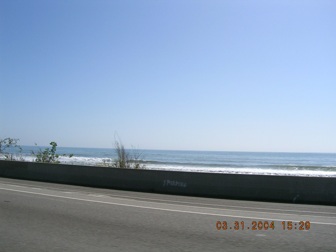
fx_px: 340
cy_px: 126
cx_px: 168
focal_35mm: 35
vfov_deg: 40.7
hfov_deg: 52.6
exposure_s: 1/742
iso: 50
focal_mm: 5.4
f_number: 4.8
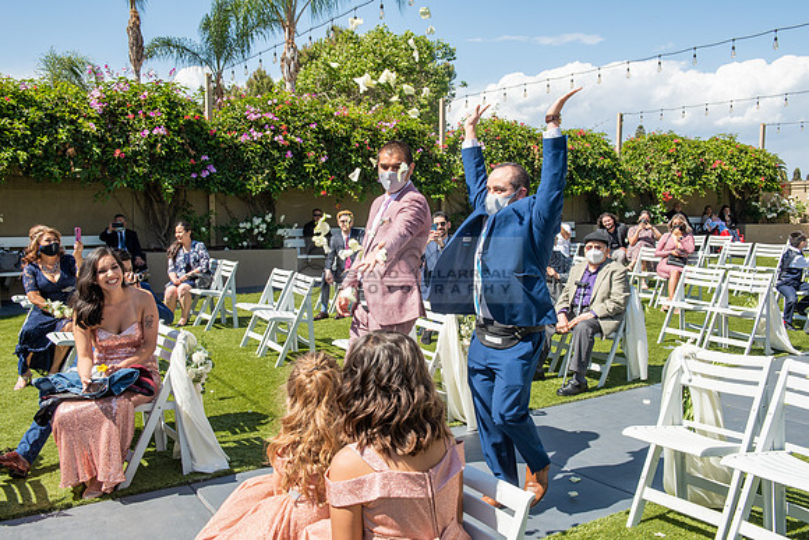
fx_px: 719
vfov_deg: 41.1
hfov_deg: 58.7
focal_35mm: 32
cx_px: 404
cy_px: 270
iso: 100
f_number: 9
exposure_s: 1/250
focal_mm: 32
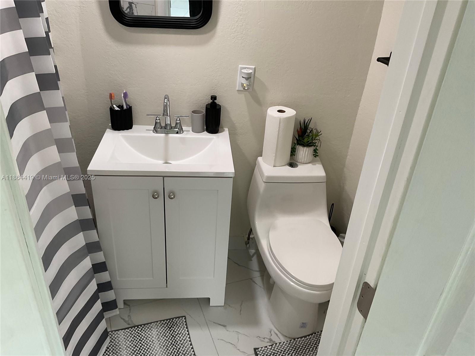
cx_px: 238
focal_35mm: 29
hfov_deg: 61.7
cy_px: 178
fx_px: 398
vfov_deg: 48.2
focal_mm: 3
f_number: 1.8
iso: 50
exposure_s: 1/60
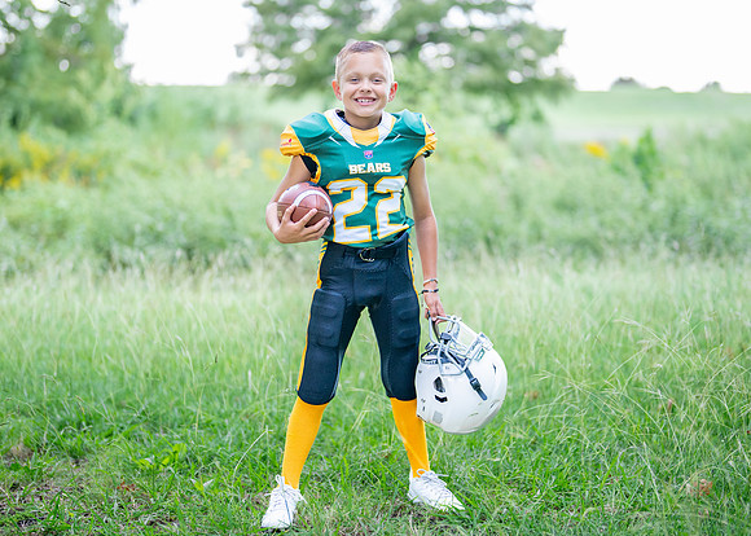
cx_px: 377
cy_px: 247
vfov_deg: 21.4
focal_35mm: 66
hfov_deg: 29.7
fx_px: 1417
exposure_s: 1/1250
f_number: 1.2
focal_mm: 50
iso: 320
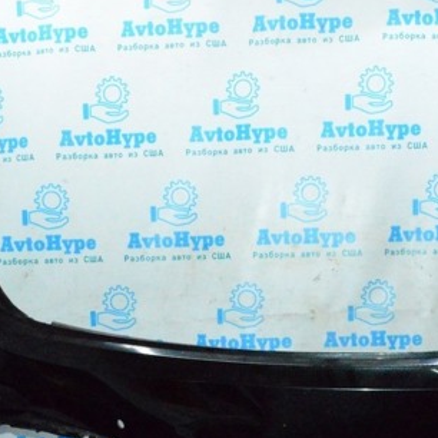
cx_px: 272
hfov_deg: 30.5
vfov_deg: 30.4
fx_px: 800
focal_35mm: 56
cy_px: 291
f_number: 25
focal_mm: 21
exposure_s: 1/100
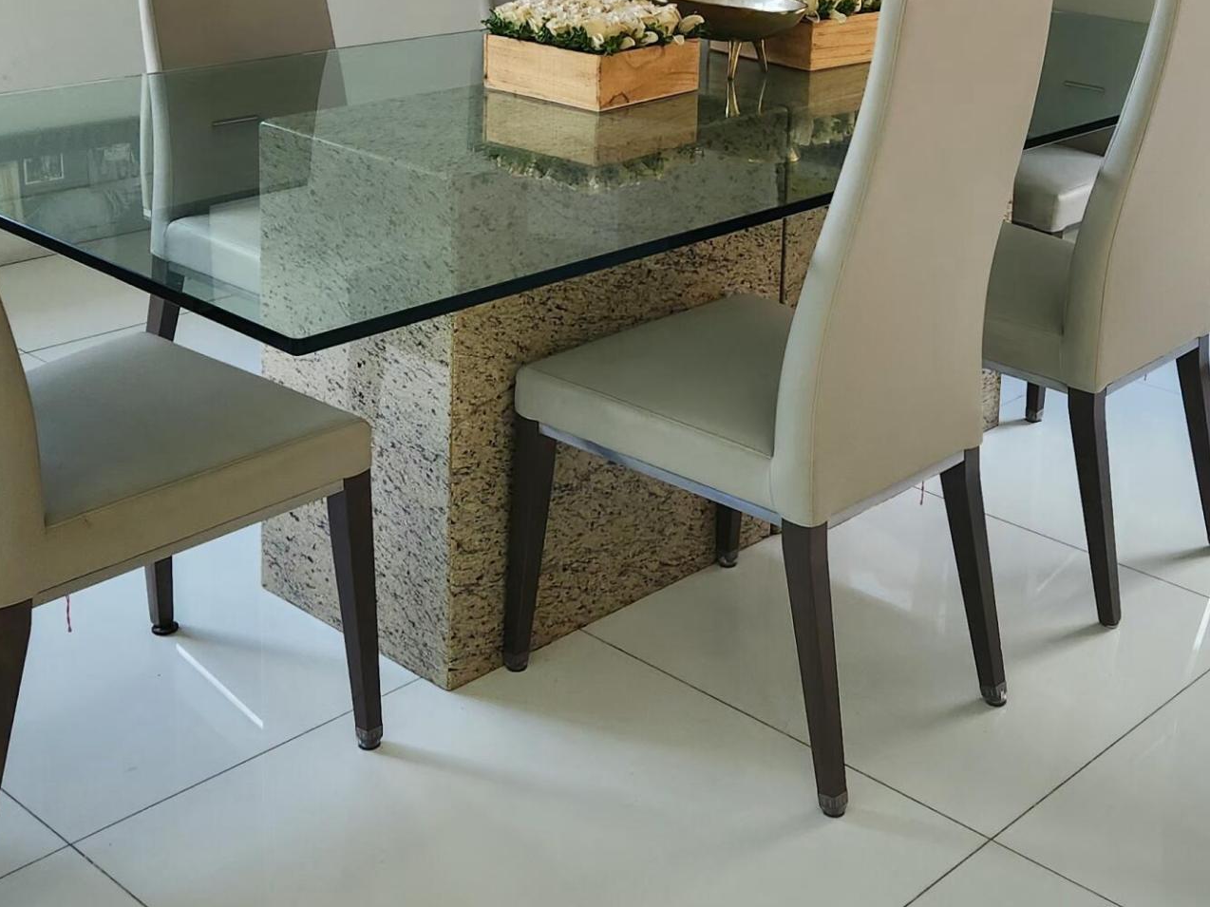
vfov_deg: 27.0
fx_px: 1817
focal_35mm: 52
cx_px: 725
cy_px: 80
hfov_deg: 36.7
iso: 160
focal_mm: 5.4
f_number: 1.8
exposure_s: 1/120
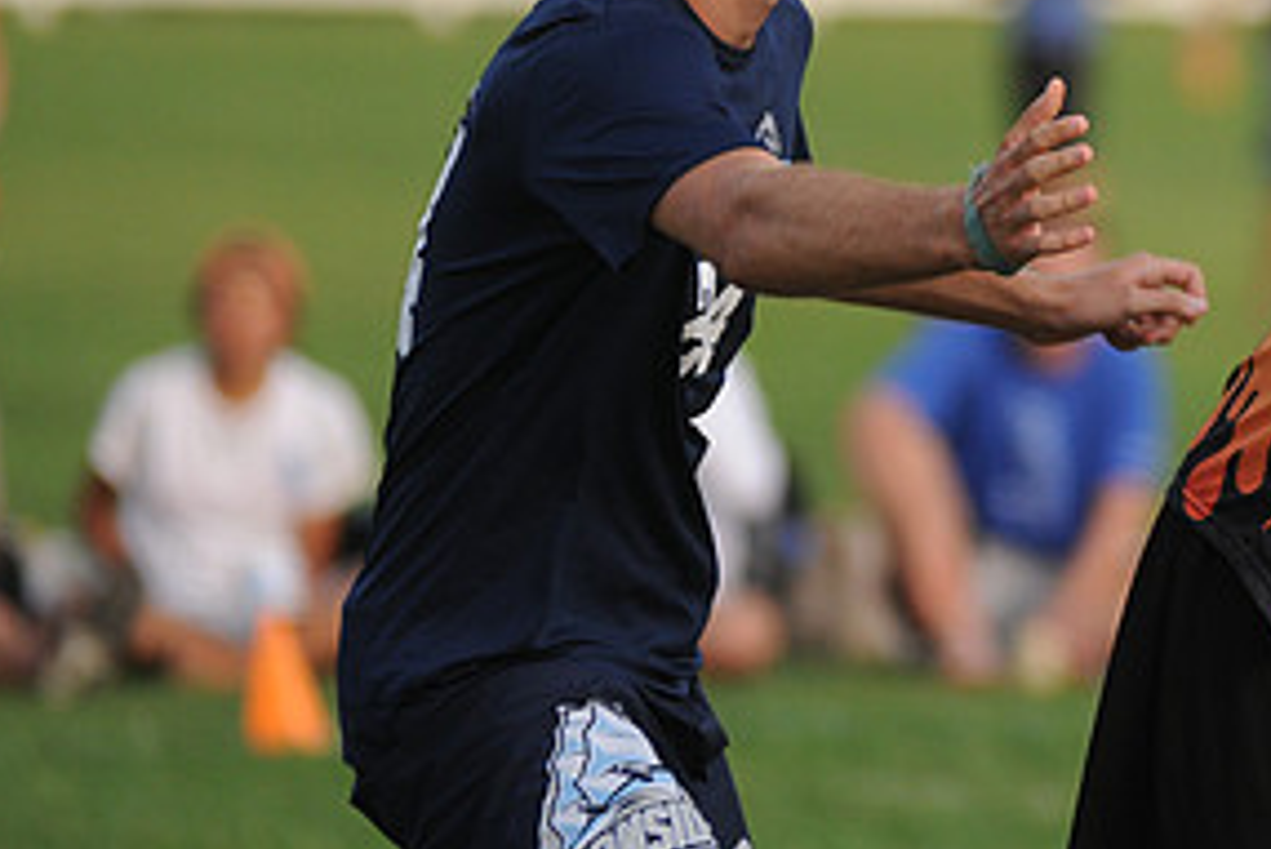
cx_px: 1262
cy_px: 291
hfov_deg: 3.4
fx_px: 21476
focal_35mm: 608
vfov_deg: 2.3
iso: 400
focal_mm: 200
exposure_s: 1/2500
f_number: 2.8
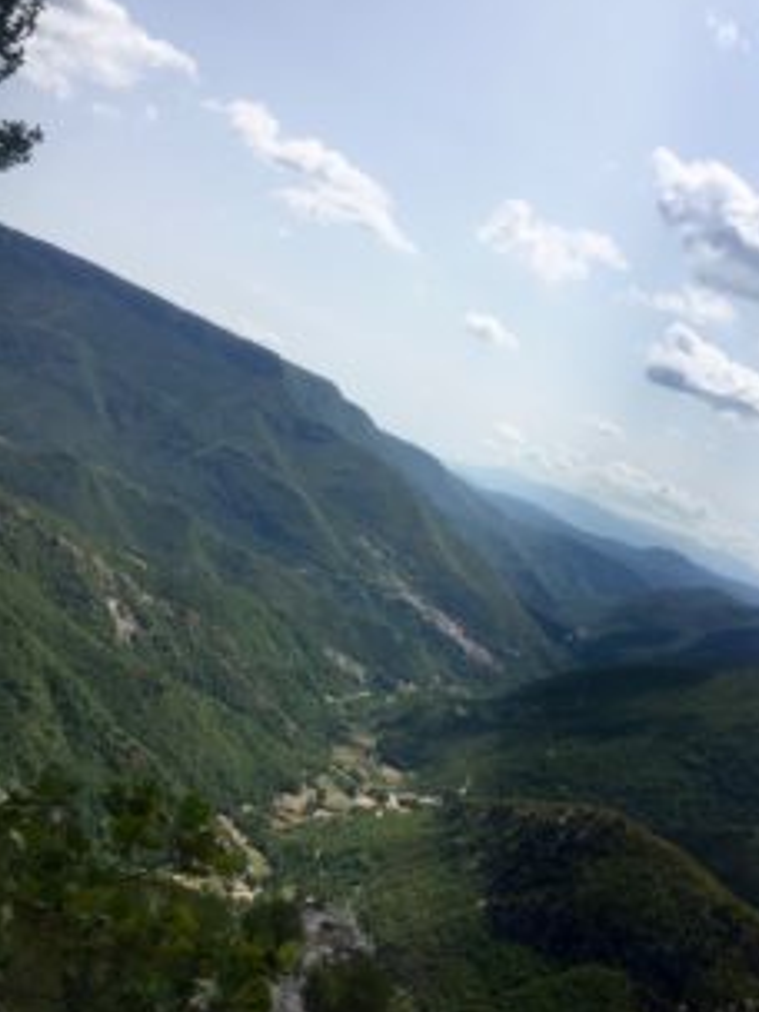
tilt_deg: -6.2
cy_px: 563
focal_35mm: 36
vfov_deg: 51.2
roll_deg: -21.1
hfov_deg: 39.5
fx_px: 1052
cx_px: 458
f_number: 2.2
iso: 32
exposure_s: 1/3597
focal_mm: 4.15
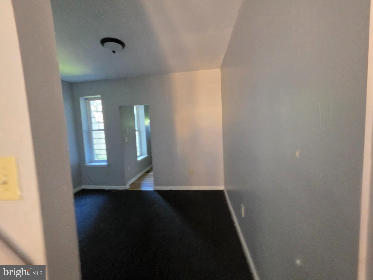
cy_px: 140
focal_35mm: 13
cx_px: 186
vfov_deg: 89.9
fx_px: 140
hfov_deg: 106.2
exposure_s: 1/60.2
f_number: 1.9
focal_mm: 2.2
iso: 400
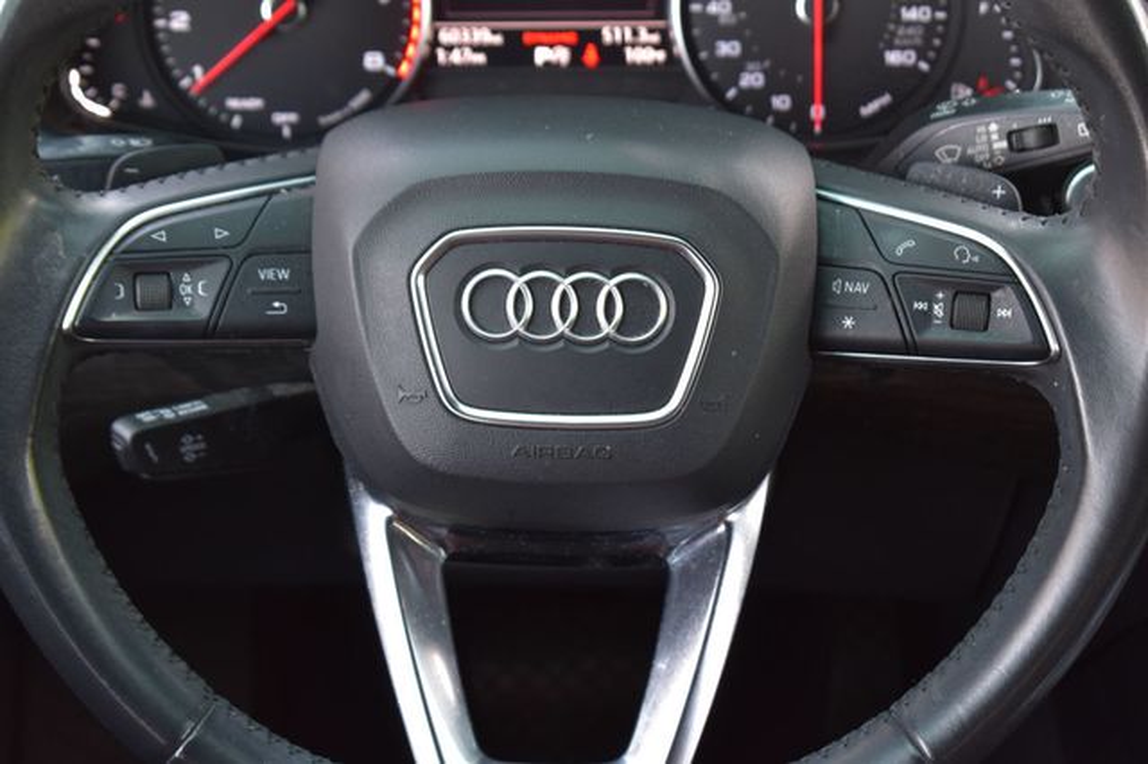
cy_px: 382
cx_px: 574
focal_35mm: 82
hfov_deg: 24.6
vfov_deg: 16.5
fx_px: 2629
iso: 400
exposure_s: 1/20
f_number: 6.3
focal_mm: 55
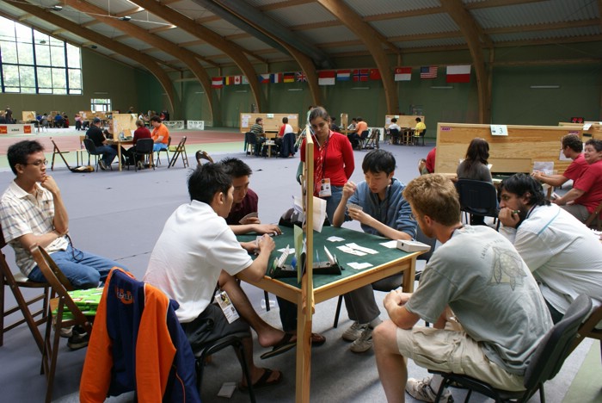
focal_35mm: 27
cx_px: 301
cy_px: 202
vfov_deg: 48.0
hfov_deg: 67.3
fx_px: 452
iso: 200
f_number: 5.6
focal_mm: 18
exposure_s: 1/30
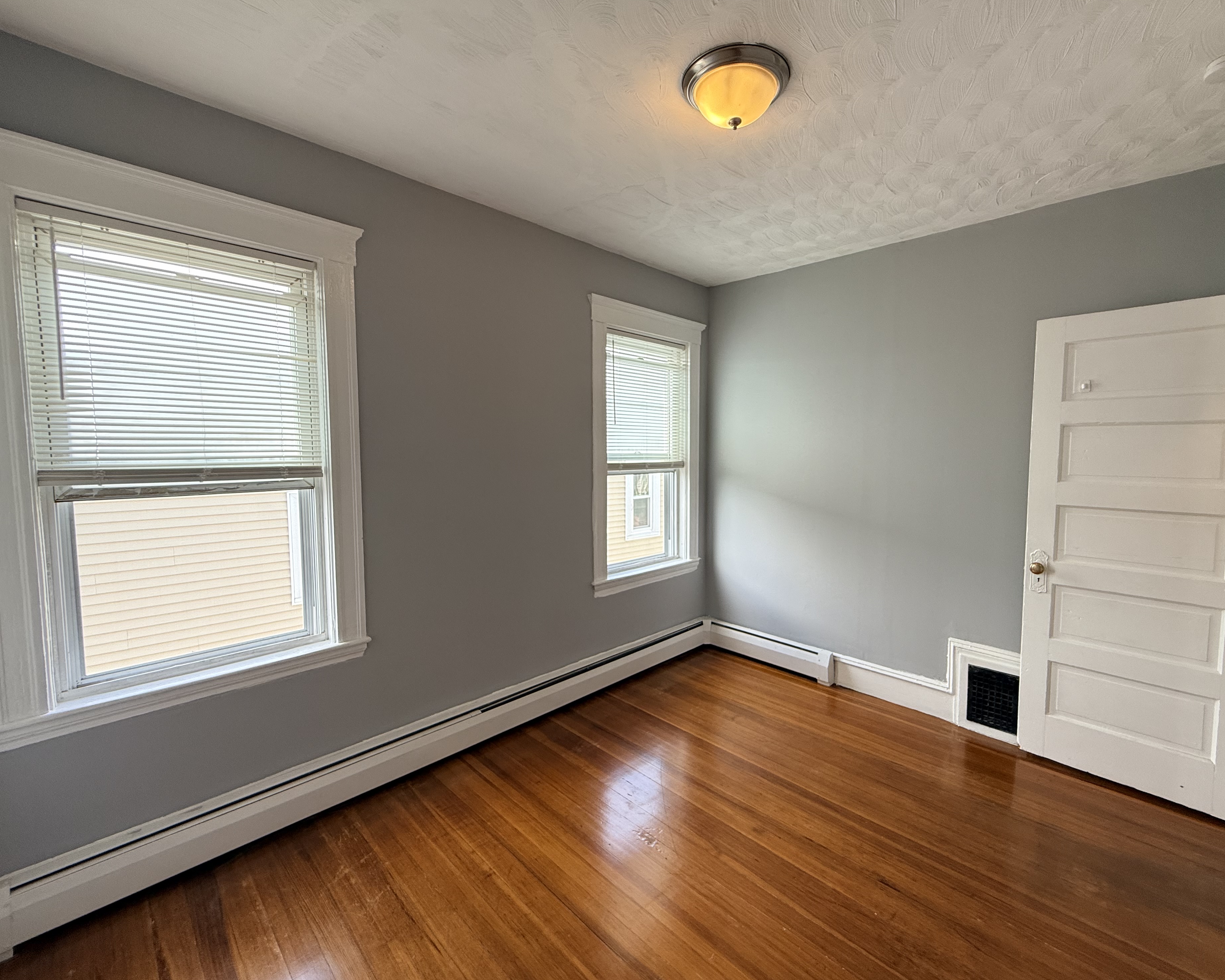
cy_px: 484
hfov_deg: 96.7
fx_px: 544
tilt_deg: -3.3
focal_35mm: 15
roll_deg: -0.2
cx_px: 650
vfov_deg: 84.0
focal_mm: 2.22
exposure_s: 1/120
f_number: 2.2
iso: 100
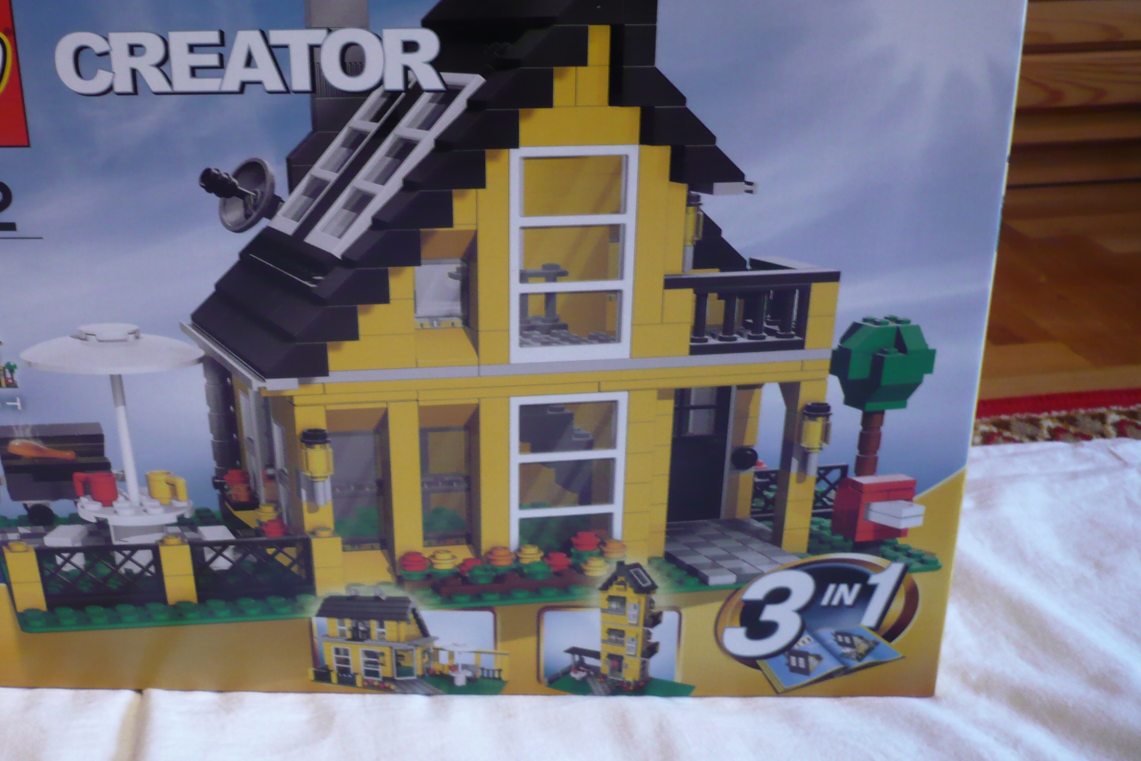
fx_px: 1426
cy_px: 316
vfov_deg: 29.8
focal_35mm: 45
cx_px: 441
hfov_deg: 43.3
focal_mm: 5.8
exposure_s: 1/8
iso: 200
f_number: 2.8
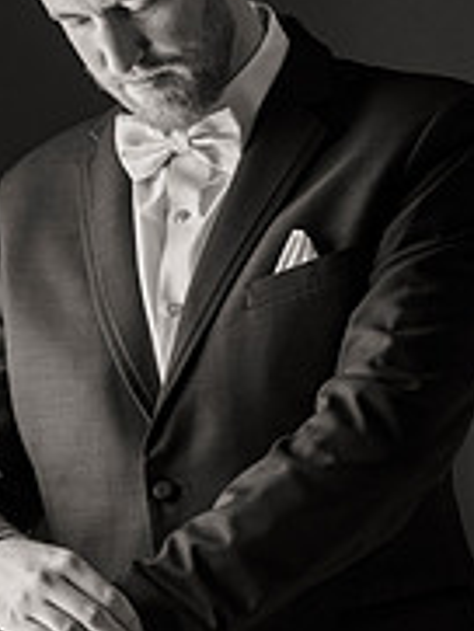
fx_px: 4577
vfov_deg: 7.9
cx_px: 94
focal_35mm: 251
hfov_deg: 5.9
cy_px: 282
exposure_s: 1/640
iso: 2500
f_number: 3.5
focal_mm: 105
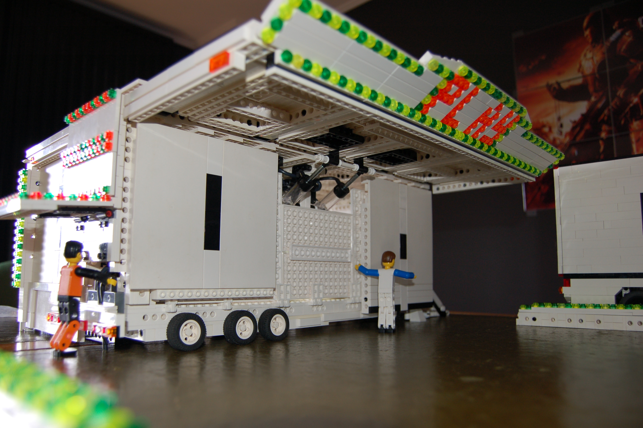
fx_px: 482
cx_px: 322
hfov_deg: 67.4
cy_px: 214
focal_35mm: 27
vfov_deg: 47.8
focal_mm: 18
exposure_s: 1/60
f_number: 3.5
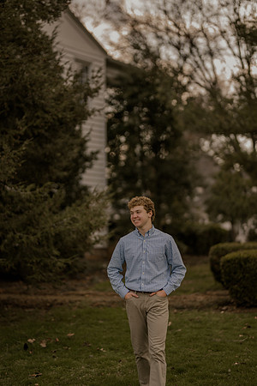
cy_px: 193
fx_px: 910
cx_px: 128
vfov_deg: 23.9
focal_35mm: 85
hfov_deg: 16.1
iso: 100
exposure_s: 1/800
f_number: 1.4
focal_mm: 85
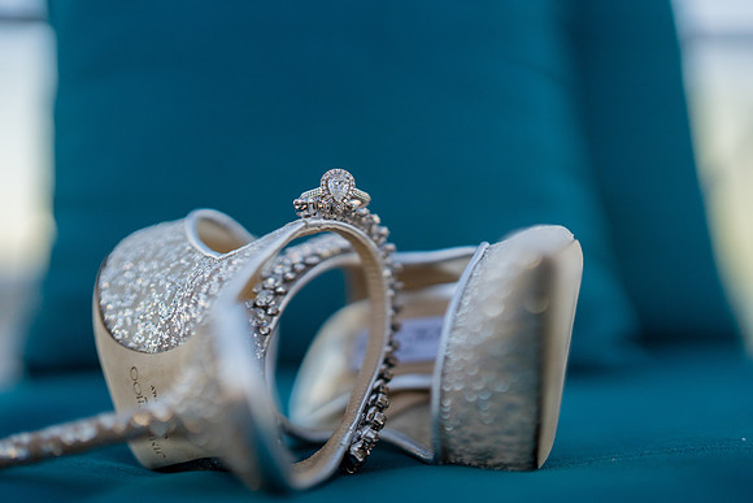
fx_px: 1046
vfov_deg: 27.0
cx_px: 376
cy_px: 252
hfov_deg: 39.6
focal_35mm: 50
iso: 250
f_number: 1.4
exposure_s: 1/4000
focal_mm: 50
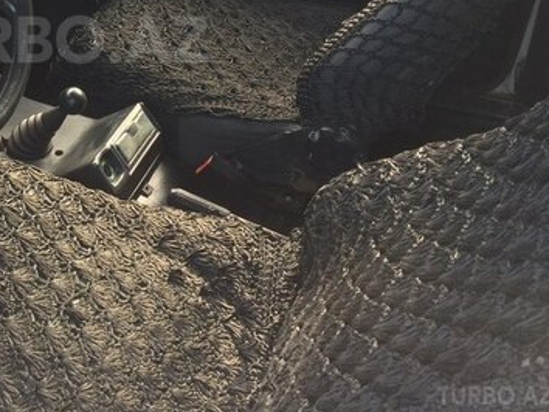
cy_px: 39
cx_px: 50
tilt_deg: -27.4
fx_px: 857
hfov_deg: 33.5
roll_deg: +0.8
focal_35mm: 54
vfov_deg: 26.2
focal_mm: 4.15
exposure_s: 1/100
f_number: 2.2
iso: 50
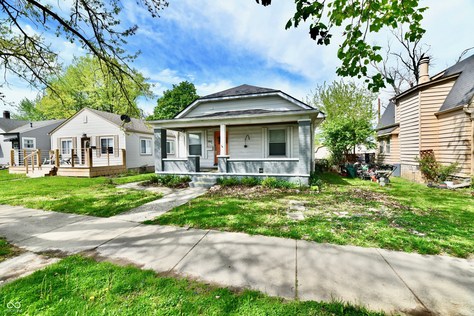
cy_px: 158
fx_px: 184
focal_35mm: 14
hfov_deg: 104.3
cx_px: 237
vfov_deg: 81.2
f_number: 11
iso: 640
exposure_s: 1/500
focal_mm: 14
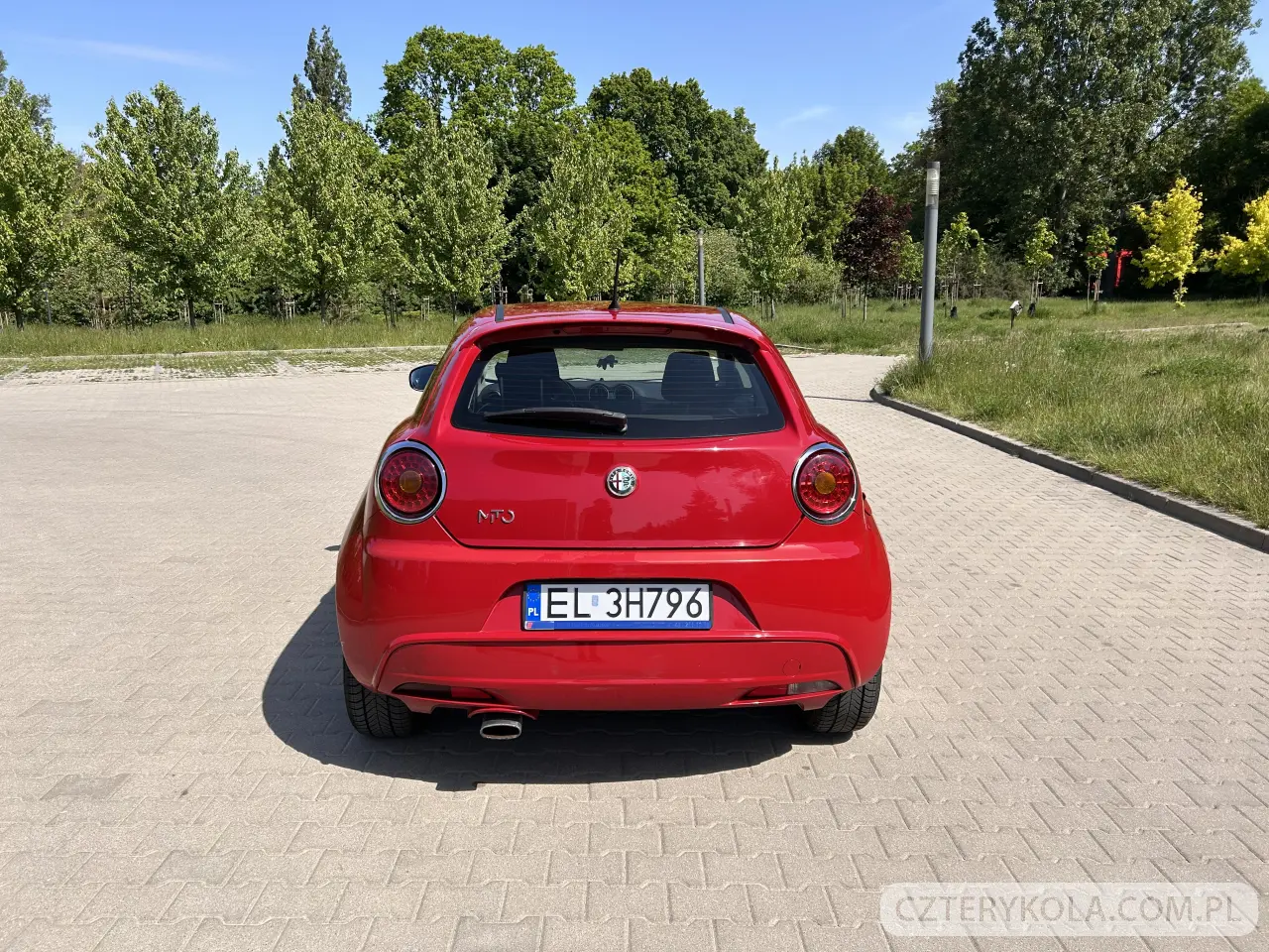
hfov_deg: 67.3
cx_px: 634
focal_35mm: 26
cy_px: 476
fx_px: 953
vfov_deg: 53.1
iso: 50
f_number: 1.5
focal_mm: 5.7
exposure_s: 1/3356
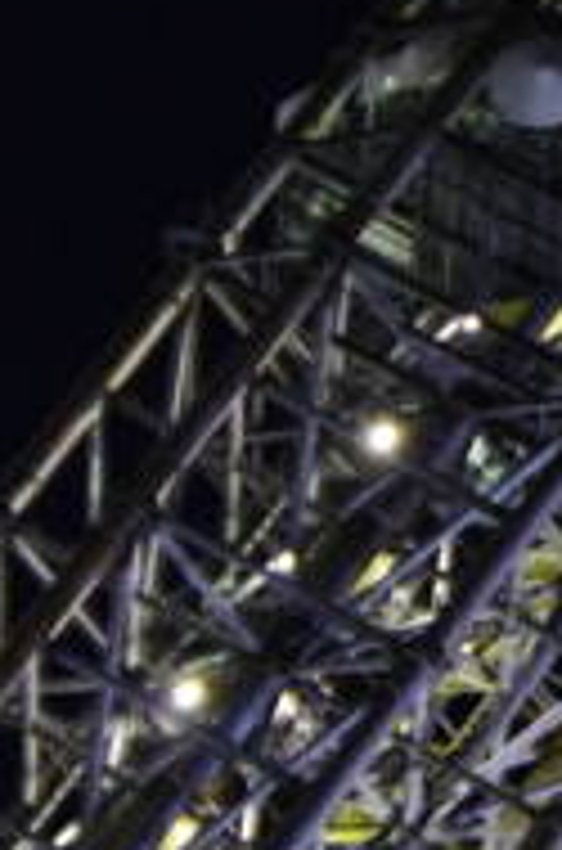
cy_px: 112
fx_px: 7487
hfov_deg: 4.3
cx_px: 865
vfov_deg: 6.5
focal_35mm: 318
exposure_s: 1/10
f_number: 2.8
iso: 3200
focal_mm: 50
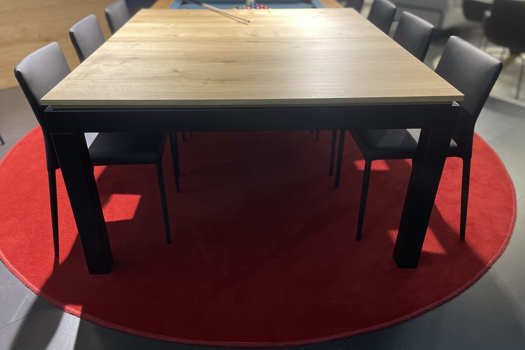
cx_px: 253
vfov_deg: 46.4
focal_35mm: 28
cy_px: 167
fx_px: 408
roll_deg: +0.6
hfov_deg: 65.5
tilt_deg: -30.4
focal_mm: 4.2
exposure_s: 1/50
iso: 160
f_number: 1.6
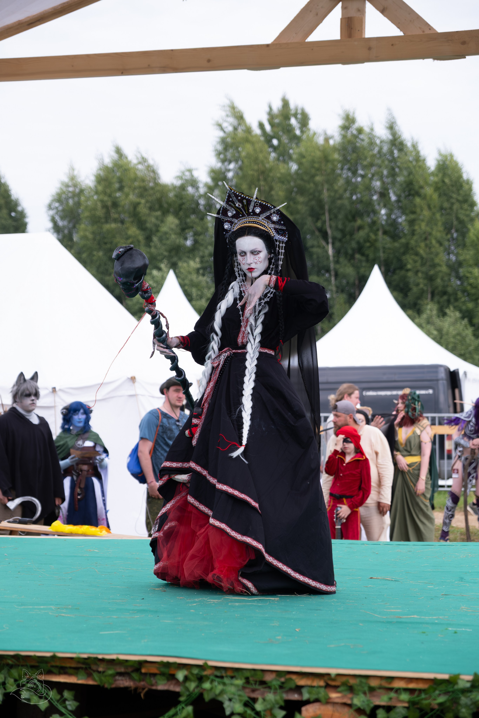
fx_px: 1656
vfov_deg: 24.5
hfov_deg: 16.5
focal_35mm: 83
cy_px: 359
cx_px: 240
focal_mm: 55
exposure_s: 1/1600
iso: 320
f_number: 3.2
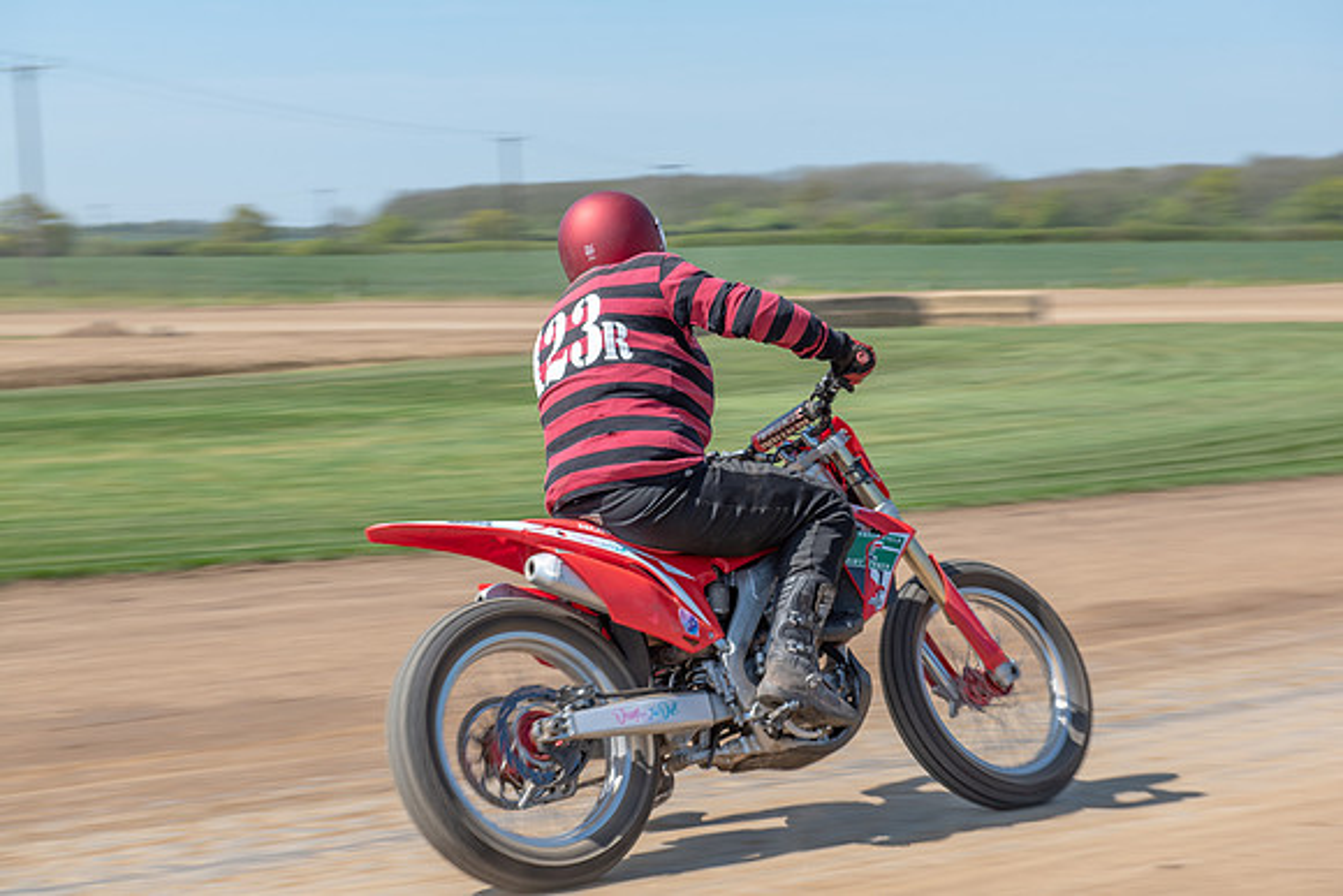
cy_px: 448
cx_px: 672
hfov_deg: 28.8
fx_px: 2612
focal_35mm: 70
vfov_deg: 19.5
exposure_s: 1/200
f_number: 6.3
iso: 100
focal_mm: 70
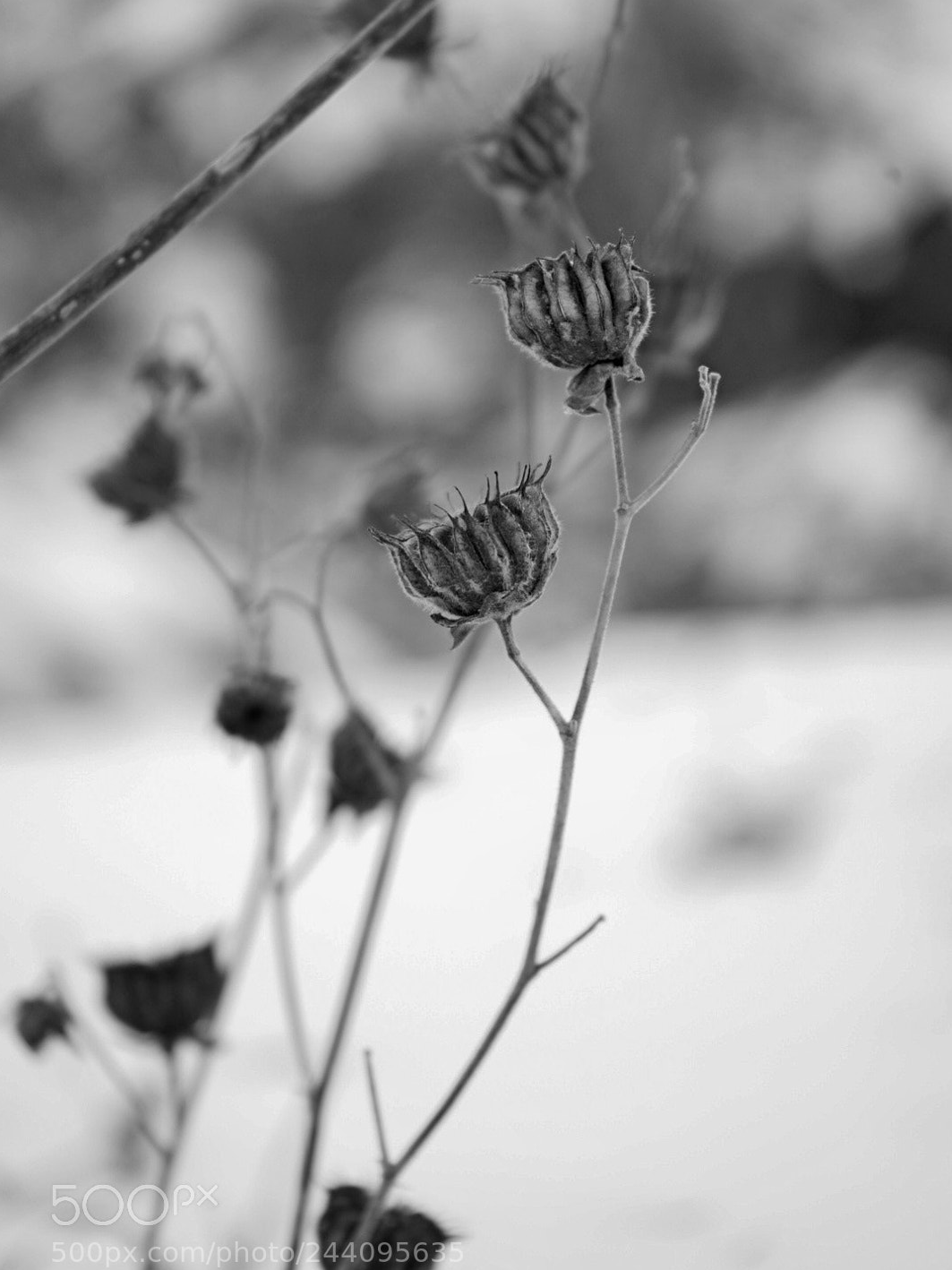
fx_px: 2788
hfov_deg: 19.4
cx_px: 474
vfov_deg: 25.7
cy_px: 606
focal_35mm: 76
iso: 200
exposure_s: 1/160
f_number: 5.6
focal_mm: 70
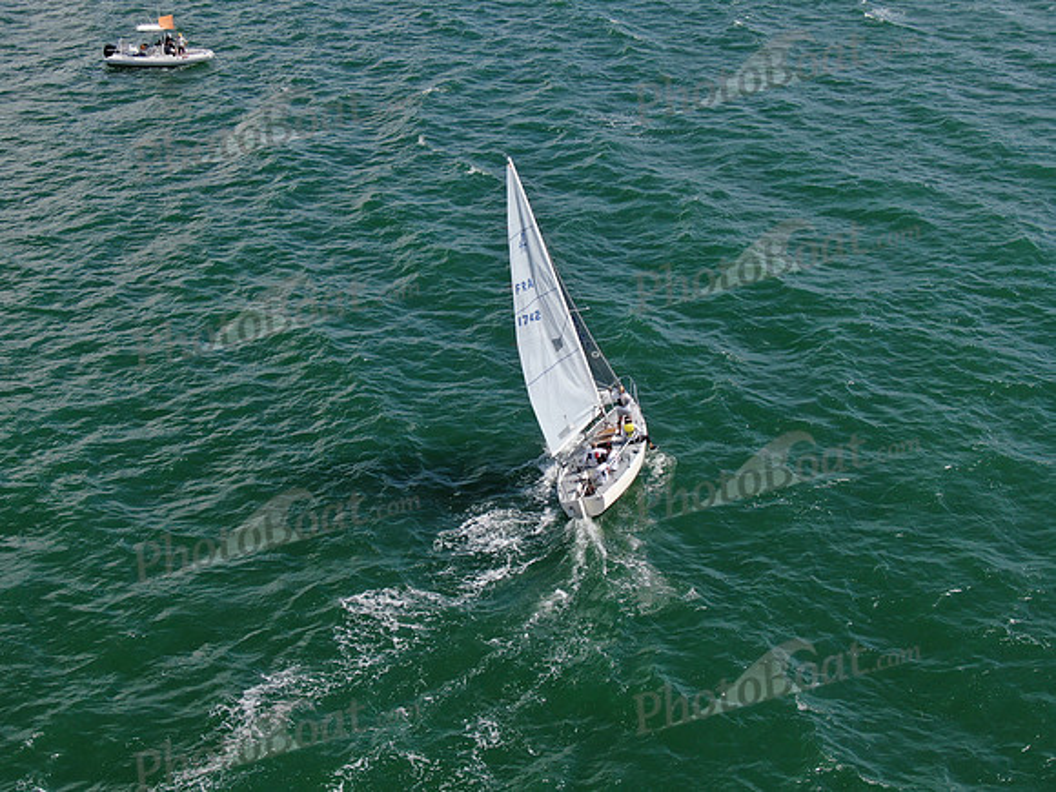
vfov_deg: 30.3
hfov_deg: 39.7
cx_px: 528
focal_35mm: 48
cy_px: 396
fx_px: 1464
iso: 100
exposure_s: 1/800
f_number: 3.8
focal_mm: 8.6
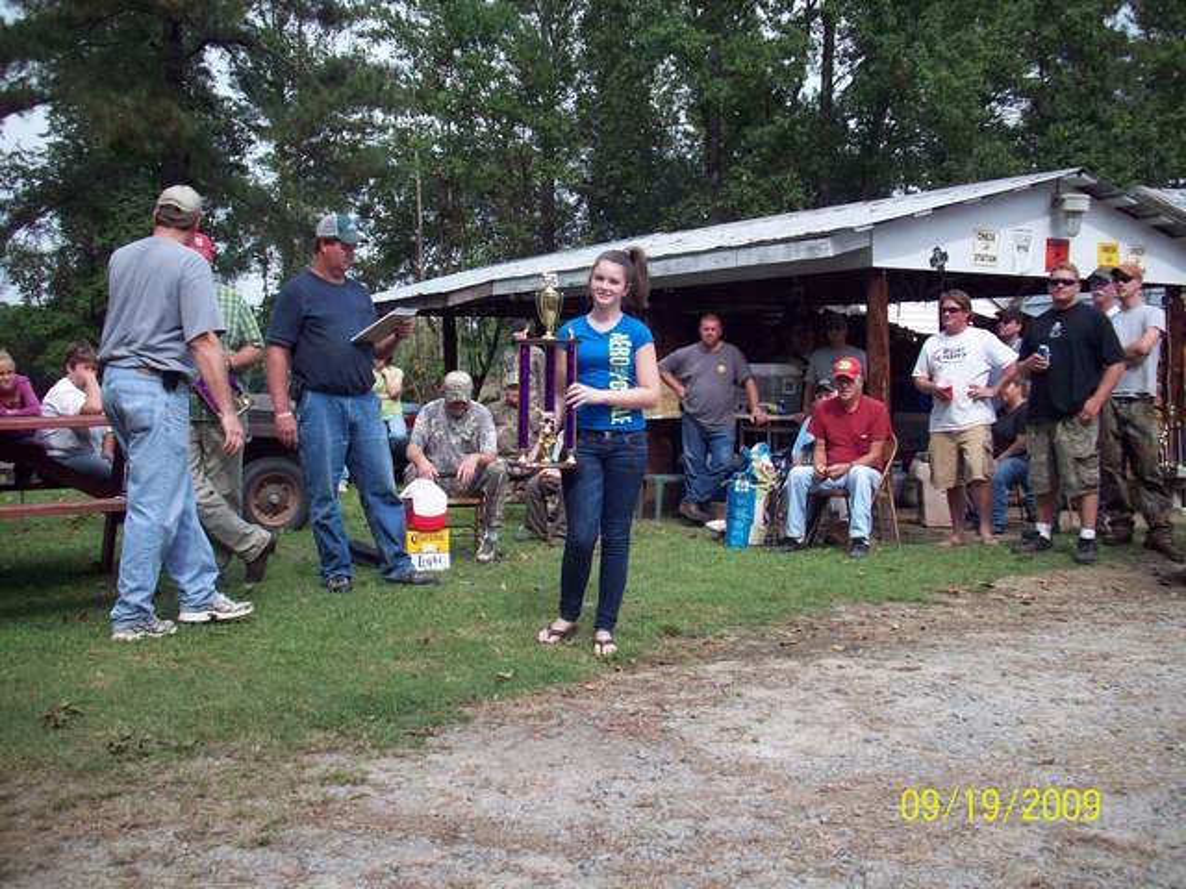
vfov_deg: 38.7
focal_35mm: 37
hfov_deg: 50.1
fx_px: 1268
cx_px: 593
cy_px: 444
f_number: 5.6
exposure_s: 1/207
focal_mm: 6.2
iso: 80
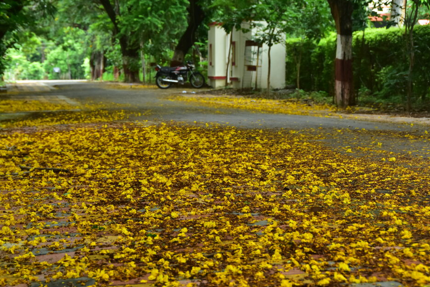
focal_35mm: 116
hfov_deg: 17.6
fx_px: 1386
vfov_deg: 11.8
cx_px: 172
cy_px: 130
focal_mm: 60
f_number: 6.3
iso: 200
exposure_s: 1/160
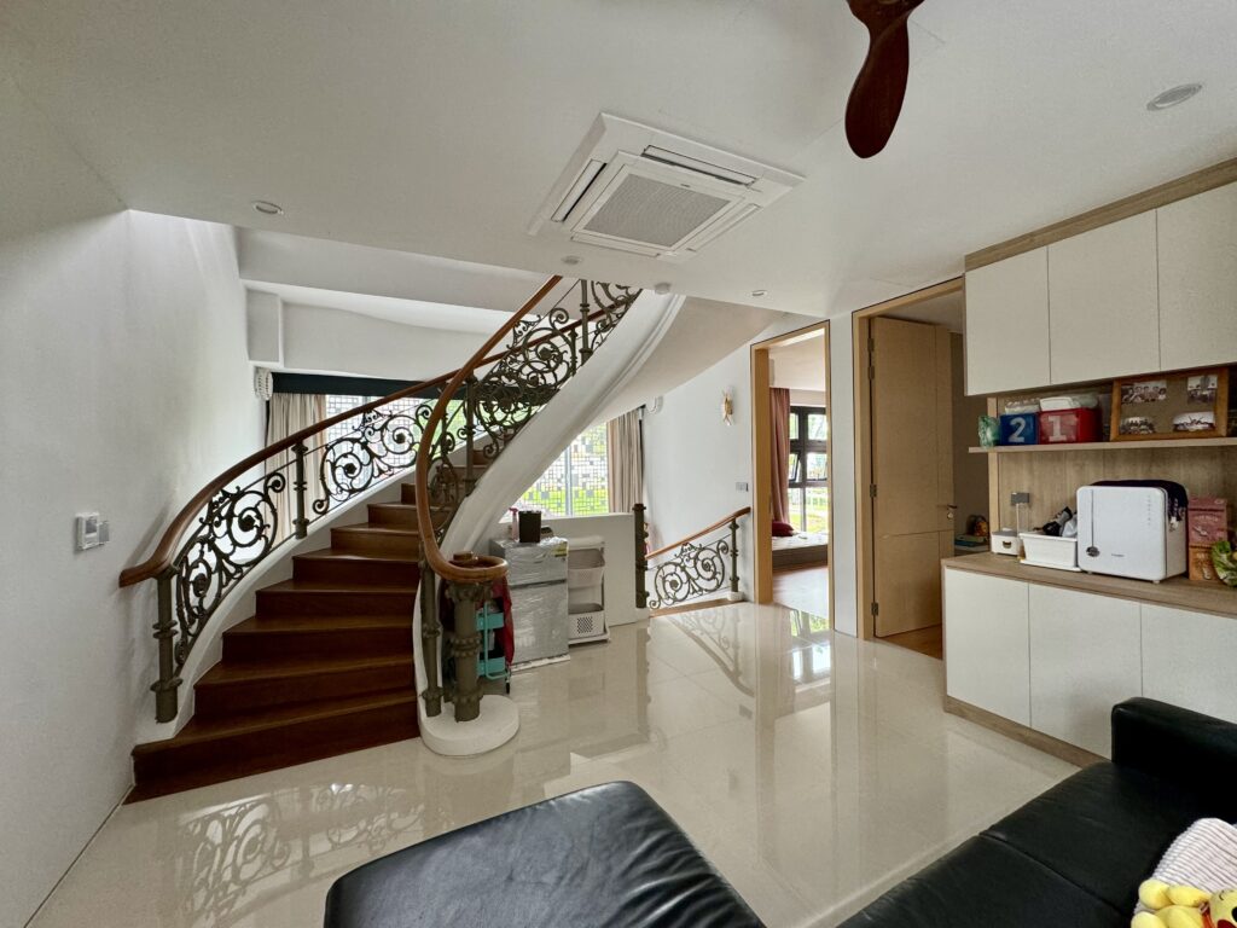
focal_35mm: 14
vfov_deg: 85.7
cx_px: 618
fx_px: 500
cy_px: 464
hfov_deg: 102.1
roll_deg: +0.6
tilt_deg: +0.1
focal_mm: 2.22
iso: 160
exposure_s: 1/99
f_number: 2.2
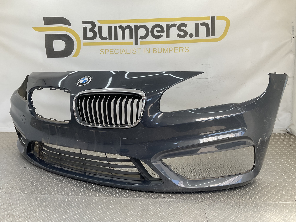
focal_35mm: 29
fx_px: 248
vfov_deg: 48.2
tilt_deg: -10.6
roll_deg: -0.8
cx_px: 148
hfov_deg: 61.7
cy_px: 111
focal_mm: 3
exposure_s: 1/154
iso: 16
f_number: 1.8
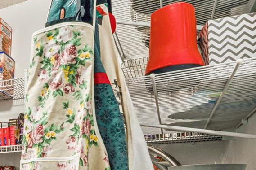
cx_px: -70
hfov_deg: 33.2
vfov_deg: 27.0
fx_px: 320
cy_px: 195
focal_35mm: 45
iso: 100
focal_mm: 16
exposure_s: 1/1.67
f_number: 9
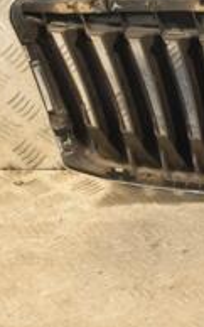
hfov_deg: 10.1
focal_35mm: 123
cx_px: 354
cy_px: 5
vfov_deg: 16.6
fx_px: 1096
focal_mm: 26
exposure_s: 1/100
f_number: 5
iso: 800
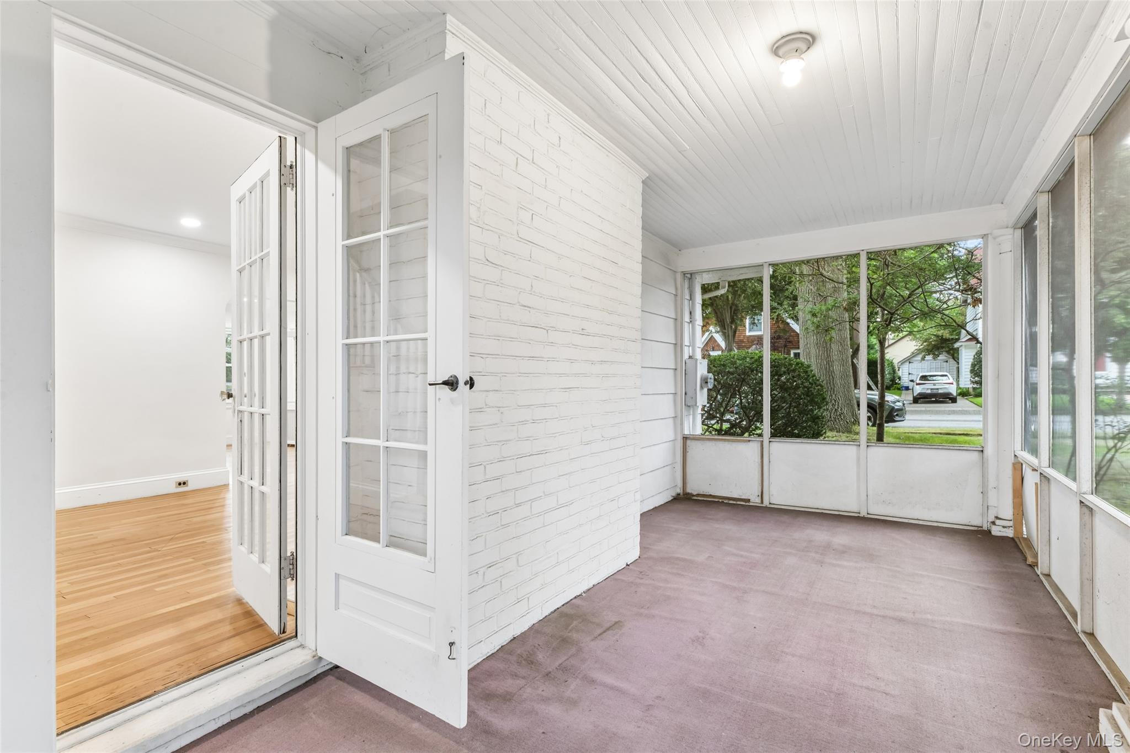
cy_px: 376
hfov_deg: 93.3
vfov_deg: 70.4
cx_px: 565
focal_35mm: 17
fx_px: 534
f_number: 9
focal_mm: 17
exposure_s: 1/4
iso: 250
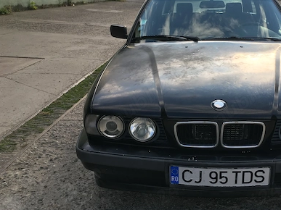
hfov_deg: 41.0
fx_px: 365
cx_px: 208
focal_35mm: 45
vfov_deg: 32.2
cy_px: 99
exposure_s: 1/386
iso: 25
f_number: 2.2
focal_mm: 4.15
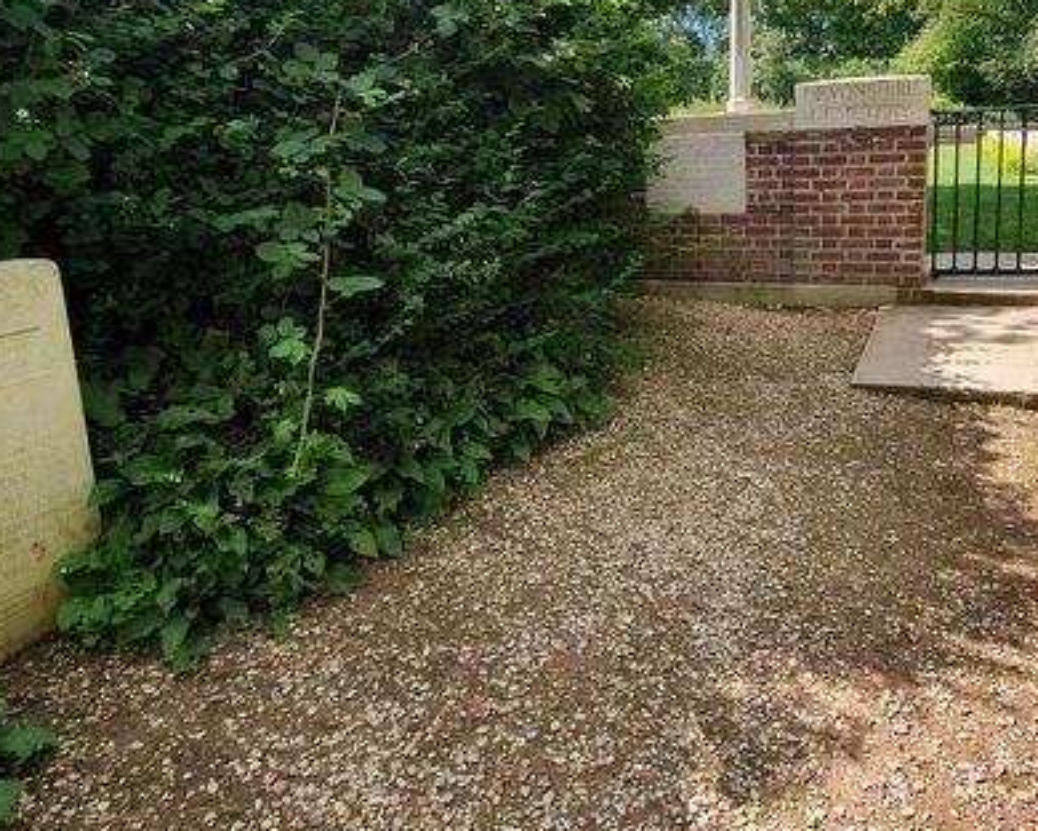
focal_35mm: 26
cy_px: 290
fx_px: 799
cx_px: 583
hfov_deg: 65.8
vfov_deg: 54.0
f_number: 2.2
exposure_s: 1/442
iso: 50
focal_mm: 1.8
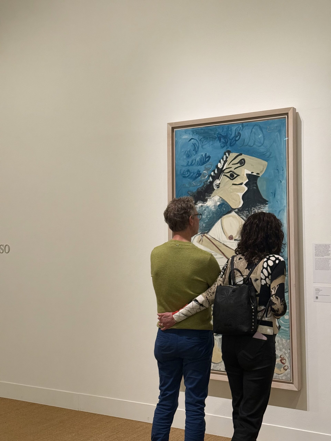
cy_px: 220
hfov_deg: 30.3
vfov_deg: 39.7
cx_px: 166
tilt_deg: +2.8
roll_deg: +0.1
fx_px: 612
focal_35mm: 48
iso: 250
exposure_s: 1/56
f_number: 1.78
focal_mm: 6.76
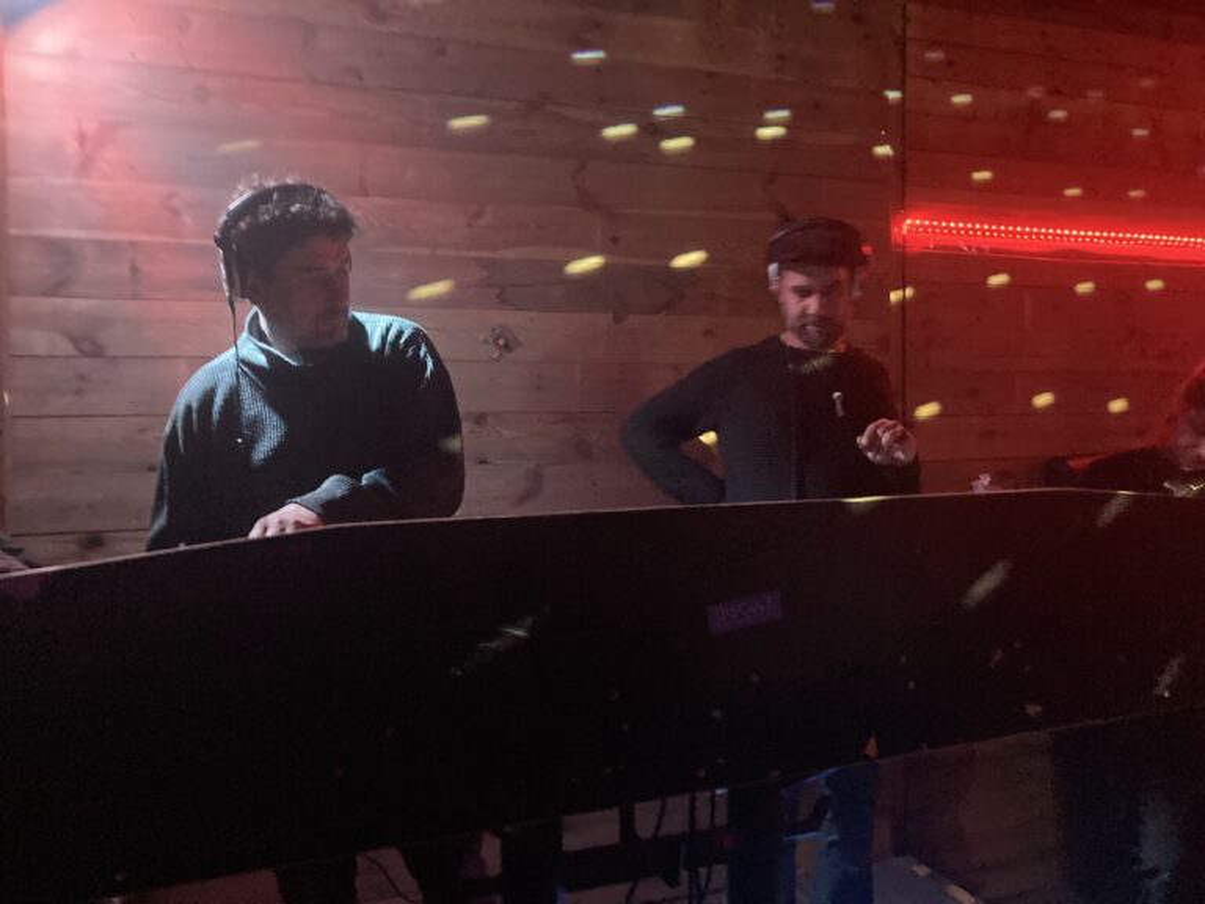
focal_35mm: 28
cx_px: 602
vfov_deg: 49.7
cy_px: 452
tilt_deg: +0.3
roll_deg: +1.4
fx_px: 975
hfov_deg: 63.4
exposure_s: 1/15
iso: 1600
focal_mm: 3.99
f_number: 1.8
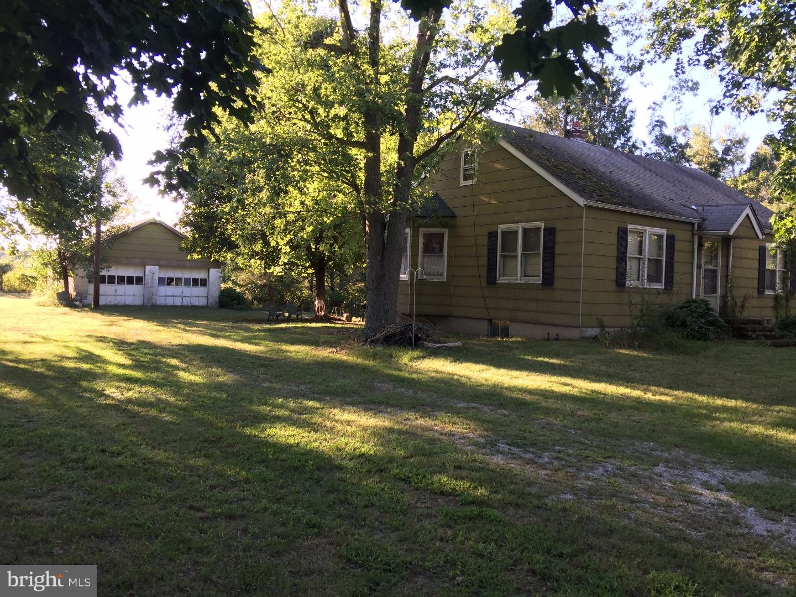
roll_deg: -3.1
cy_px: 298
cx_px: 398
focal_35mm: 29
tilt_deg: -0.1
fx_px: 667
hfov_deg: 61.7
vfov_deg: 48.2
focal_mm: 4.15
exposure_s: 1/120
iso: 40
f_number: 2.2
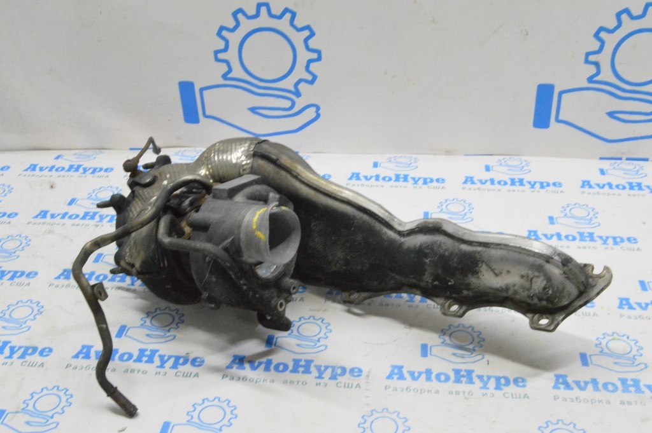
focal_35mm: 45
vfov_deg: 29.8
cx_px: 326
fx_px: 814
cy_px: 216
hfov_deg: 43.6
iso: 6400
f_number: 20
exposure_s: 1/20
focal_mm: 30
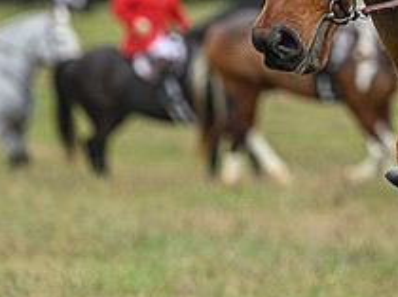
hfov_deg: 4.0
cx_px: 414
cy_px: -23
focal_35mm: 495
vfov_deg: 3.0
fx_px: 5685
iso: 500
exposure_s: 1/640
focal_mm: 145
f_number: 3.2
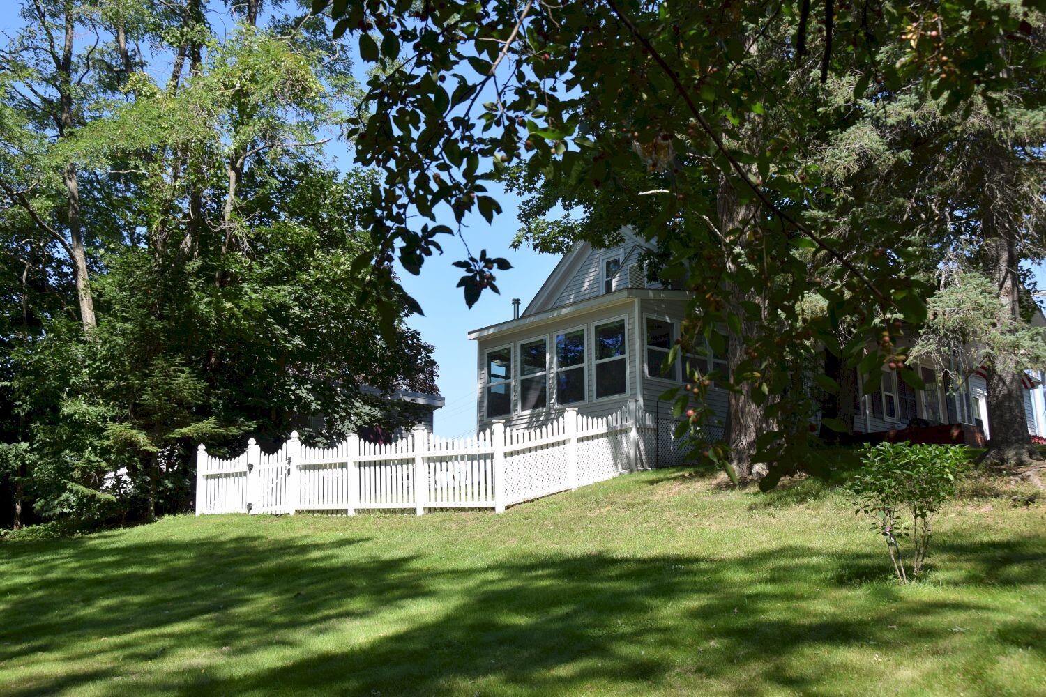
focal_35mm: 36
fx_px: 1046
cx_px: 523
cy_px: 348
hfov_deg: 53.1
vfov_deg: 36.9
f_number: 8
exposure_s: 1/250
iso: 200
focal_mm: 24
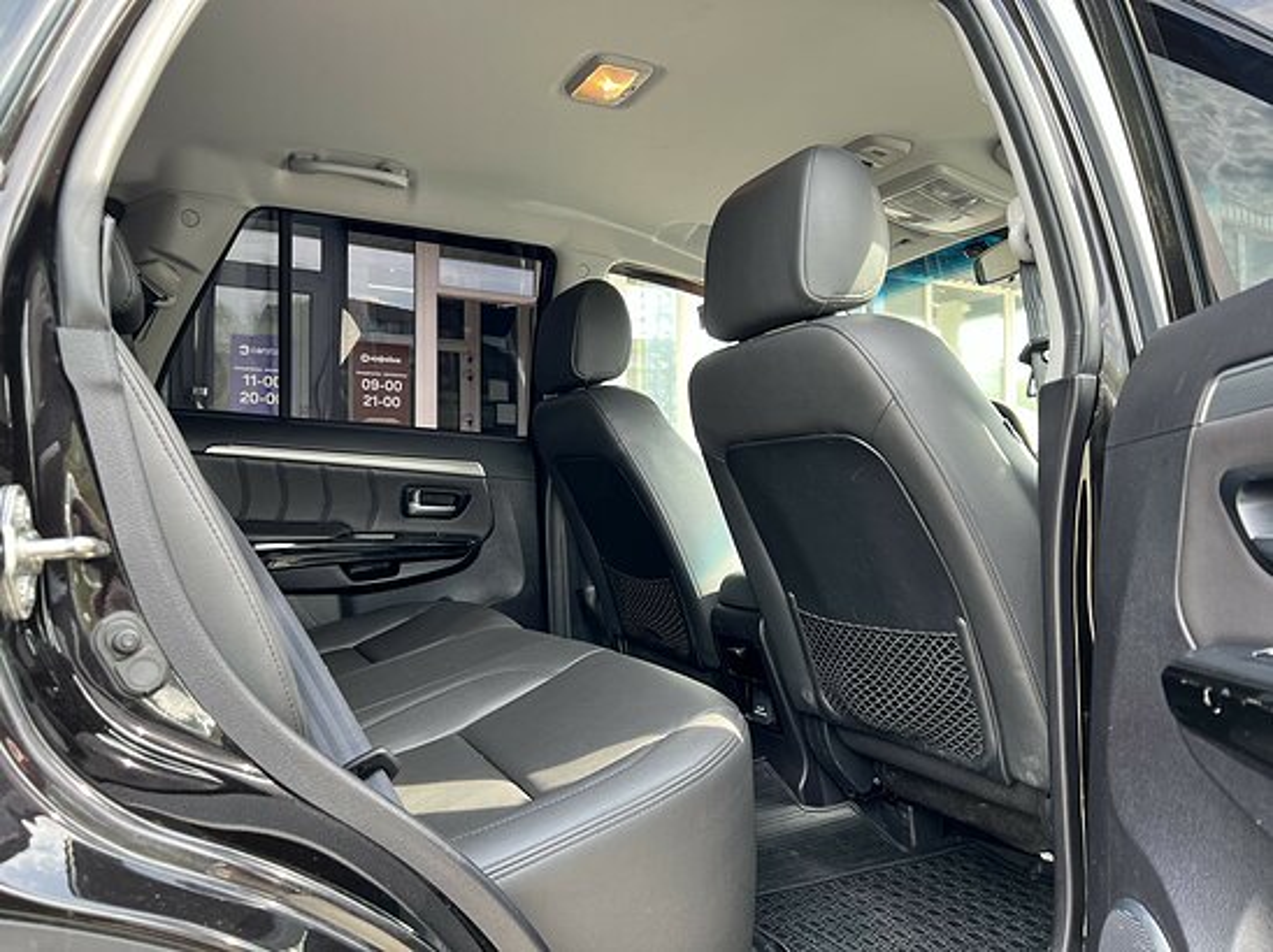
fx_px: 955
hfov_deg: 67.3
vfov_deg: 53.0
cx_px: 636
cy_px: 476
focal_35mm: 26
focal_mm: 5.7
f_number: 1.5
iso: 50
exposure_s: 1/121
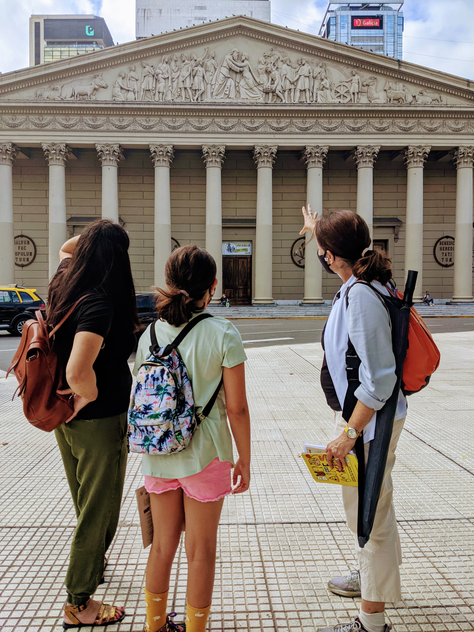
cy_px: 316
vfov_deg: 65.3
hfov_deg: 51.4
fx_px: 493
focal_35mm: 27
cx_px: 237
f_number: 1.8
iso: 49
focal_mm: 4.44
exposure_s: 1/2132
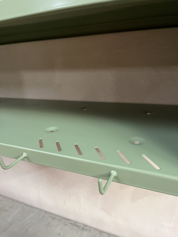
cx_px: 89
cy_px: 118
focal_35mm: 26
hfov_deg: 53.1
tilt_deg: -18.2
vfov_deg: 67.3
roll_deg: +2.8
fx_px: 178
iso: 250
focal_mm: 5.1
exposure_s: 1/50
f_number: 1.6
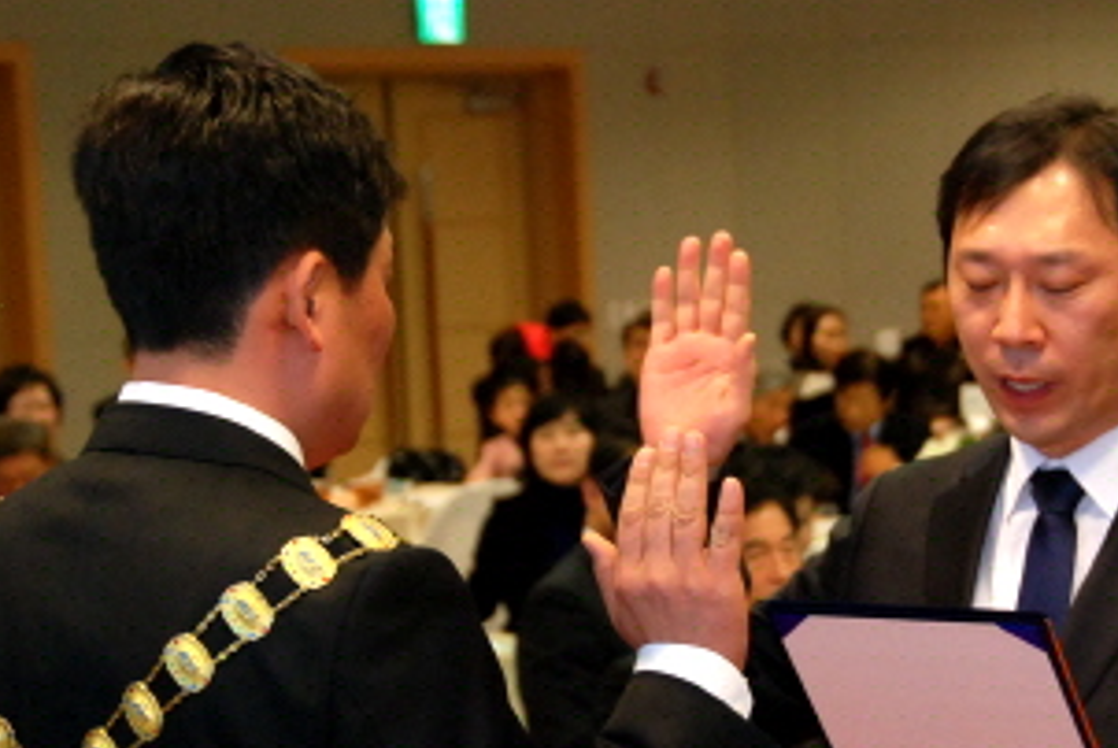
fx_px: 3855
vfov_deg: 11.1
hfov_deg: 16.5
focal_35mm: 124
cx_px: 729
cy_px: 533
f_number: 5
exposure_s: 1/60
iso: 1000
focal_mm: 50
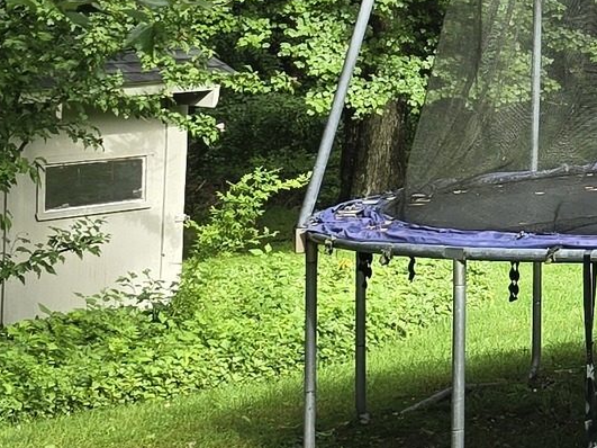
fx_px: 2293
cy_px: -122
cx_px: 1328
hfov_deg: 12.4
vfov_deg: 10.9
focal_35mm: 133
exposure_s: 1/180
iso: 25
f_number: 1.7
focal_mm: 6.3
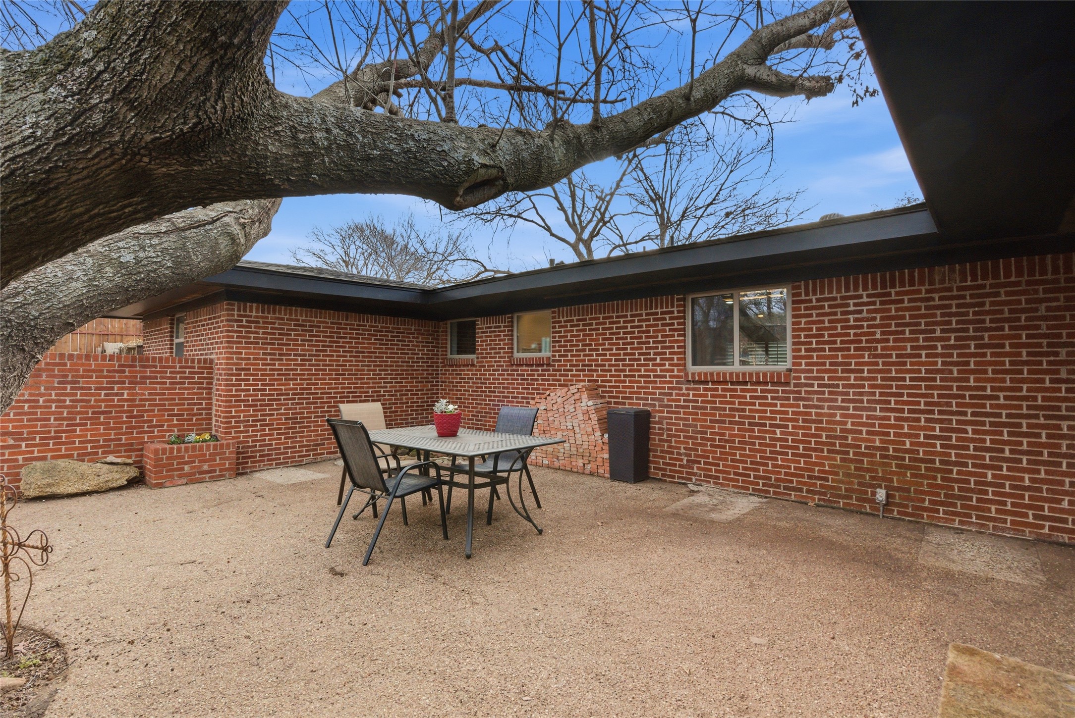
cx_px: 538
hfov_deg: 96.7
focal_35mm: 16
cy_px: 359
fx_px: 478
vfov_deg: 73.8
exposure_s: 1/8000
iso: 1600
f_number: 10
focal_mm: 16
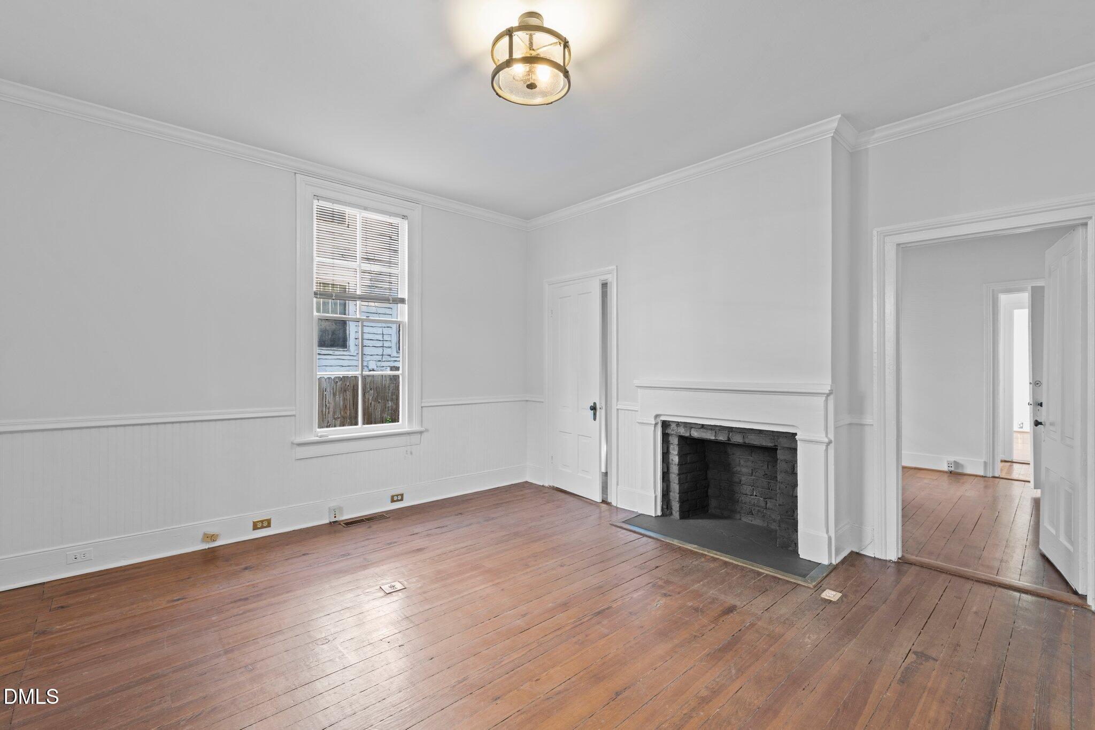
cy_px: 365
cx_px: 548
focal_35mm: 15
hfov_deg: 100.4
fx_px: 456
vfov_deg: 77.3
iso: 400
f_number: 6.3
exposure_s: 1/2.5
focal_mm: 15
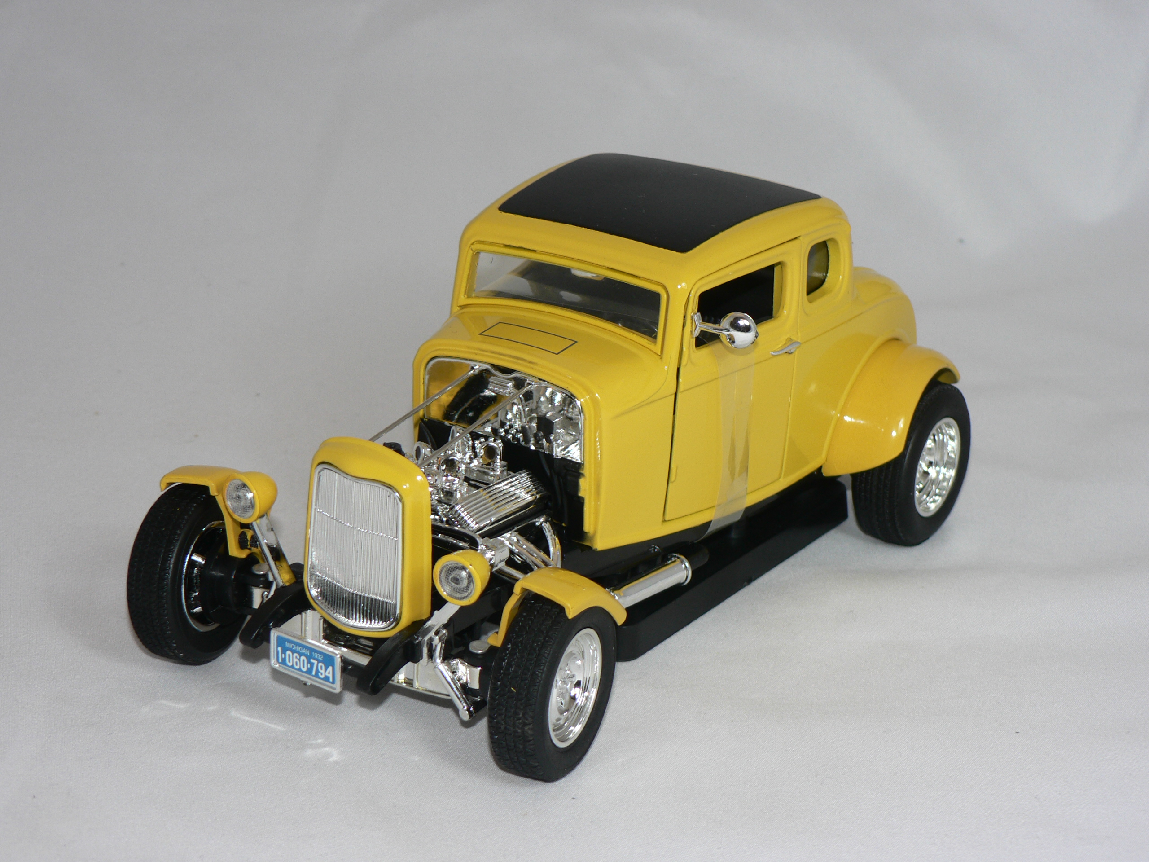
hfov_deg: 25.3
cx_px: 574
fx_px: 2556
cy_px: 431
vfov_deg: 19.1
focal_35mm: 77
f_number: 3.2
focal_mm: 12.9
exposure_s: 1/60
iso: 80
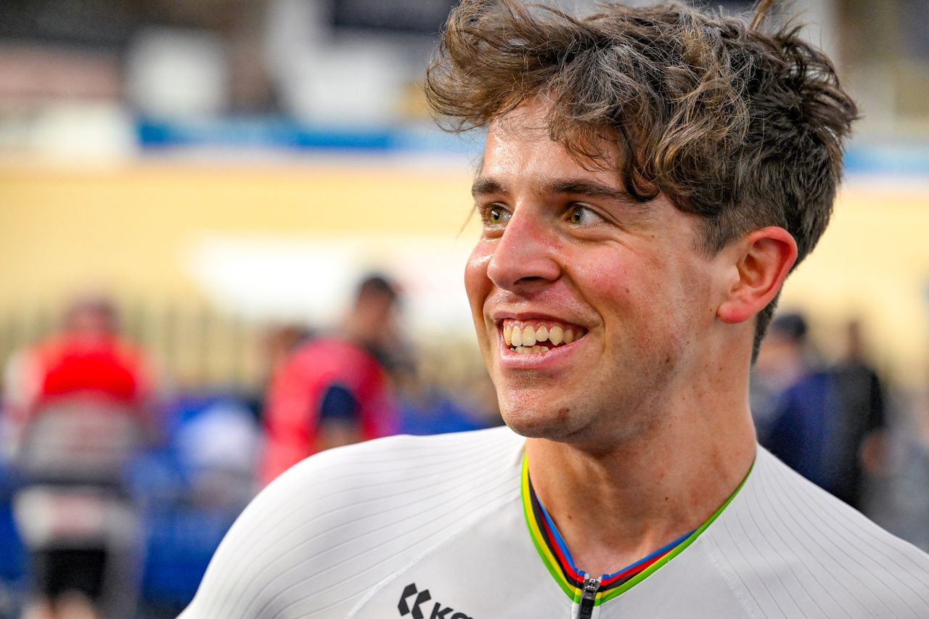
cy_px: 310
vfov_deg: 10.2
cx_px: 464
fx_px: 3483
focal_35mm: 135
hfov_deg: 15.2
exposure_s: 1/800
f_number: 4.5
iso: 6400
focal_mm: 135
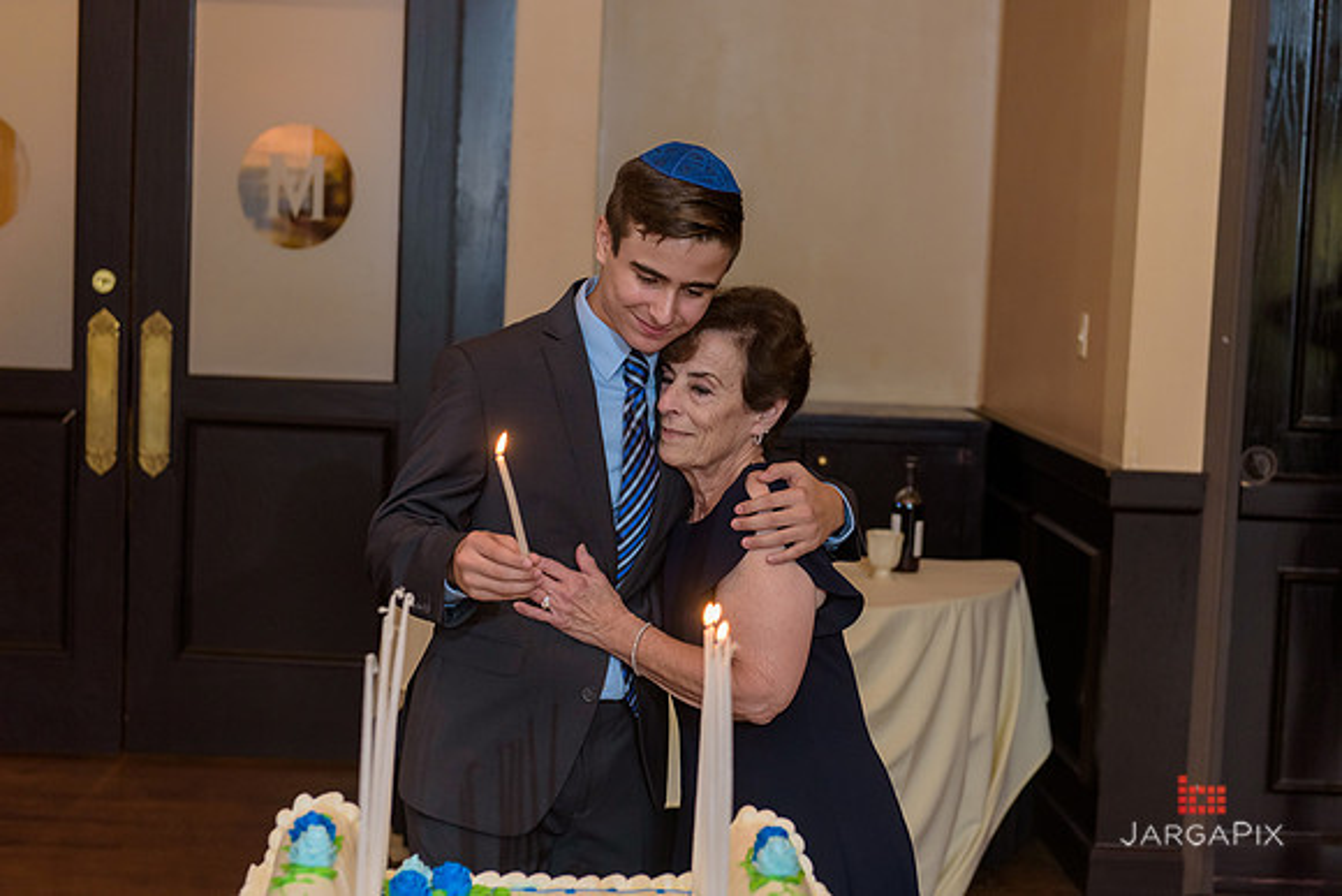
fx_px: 2163
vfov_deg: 23.4
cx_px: 671
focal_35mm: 58
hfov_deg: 34.5
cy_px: 448
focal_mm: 58
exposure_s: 1/125
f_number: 3.2
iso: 1600
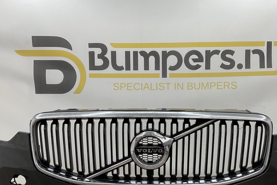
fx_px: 354
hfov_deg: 42.6
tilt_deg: -8.3
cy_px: 157
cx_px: 161
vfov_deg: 28.4
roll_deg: -1.0
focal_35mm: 46
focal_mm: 3
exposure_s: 1/120
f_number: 1.8
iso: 25
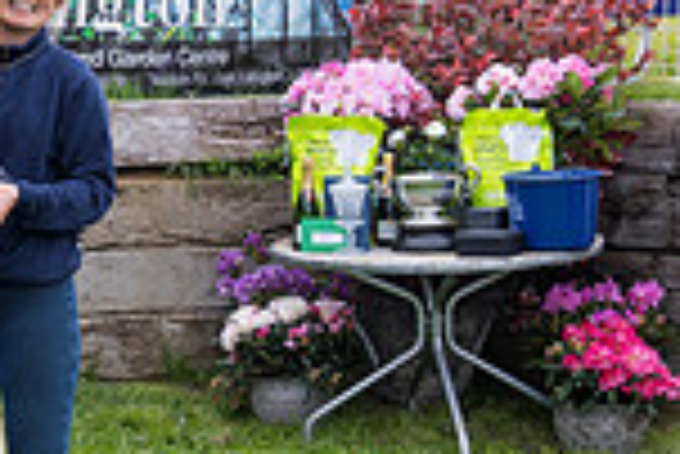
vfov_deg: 13.7
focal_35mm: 100
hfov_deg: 18.4
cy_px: 231
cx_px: -288
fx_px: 1891
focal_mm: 26
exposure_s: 1/400
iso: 250
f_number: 5
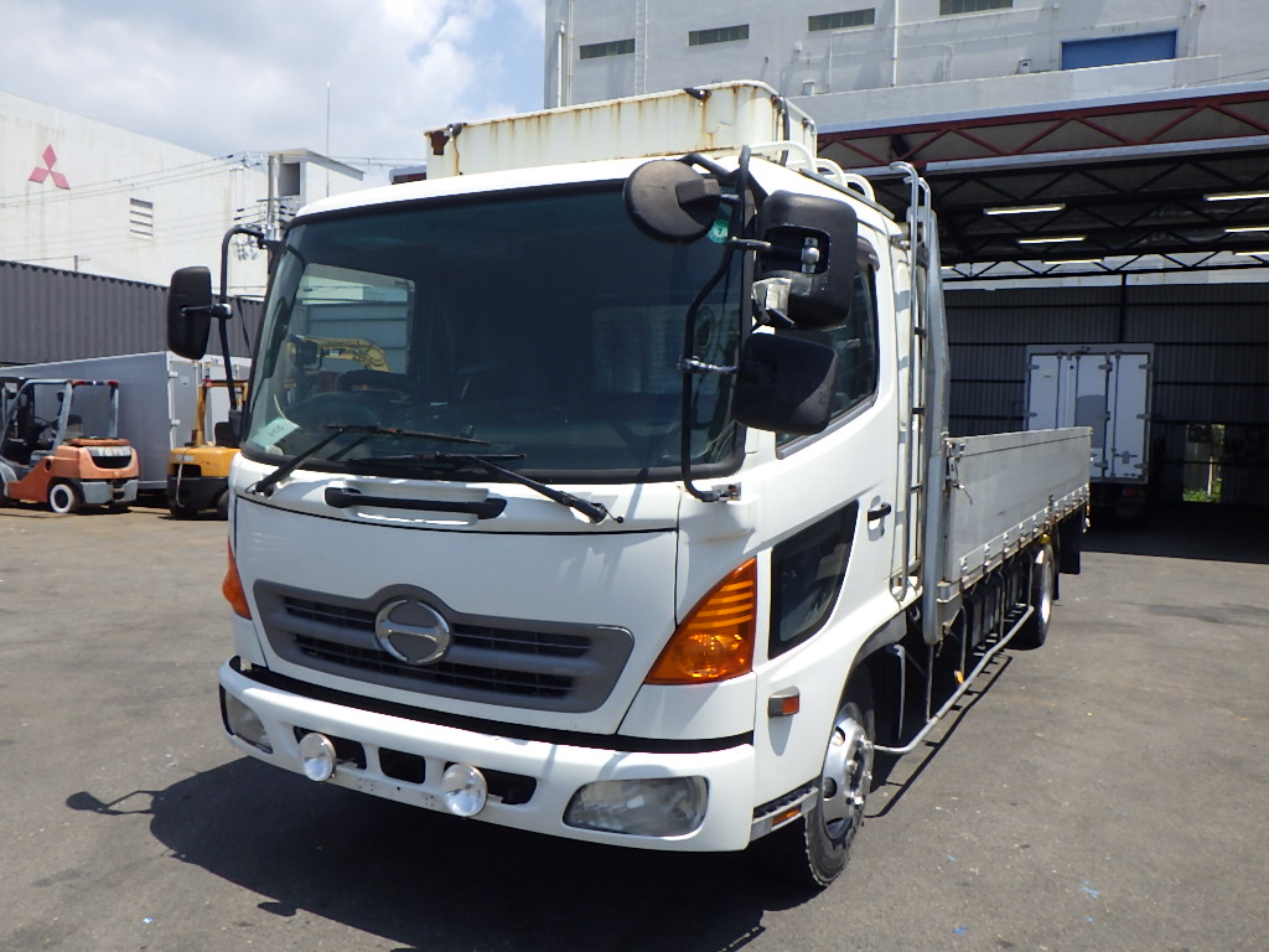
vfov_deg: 49.7
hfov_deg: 63.4
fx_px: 1026
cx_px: 634
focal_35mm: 28
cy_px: 476
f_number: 4.2
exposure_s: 1/800
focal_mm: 5
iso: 125
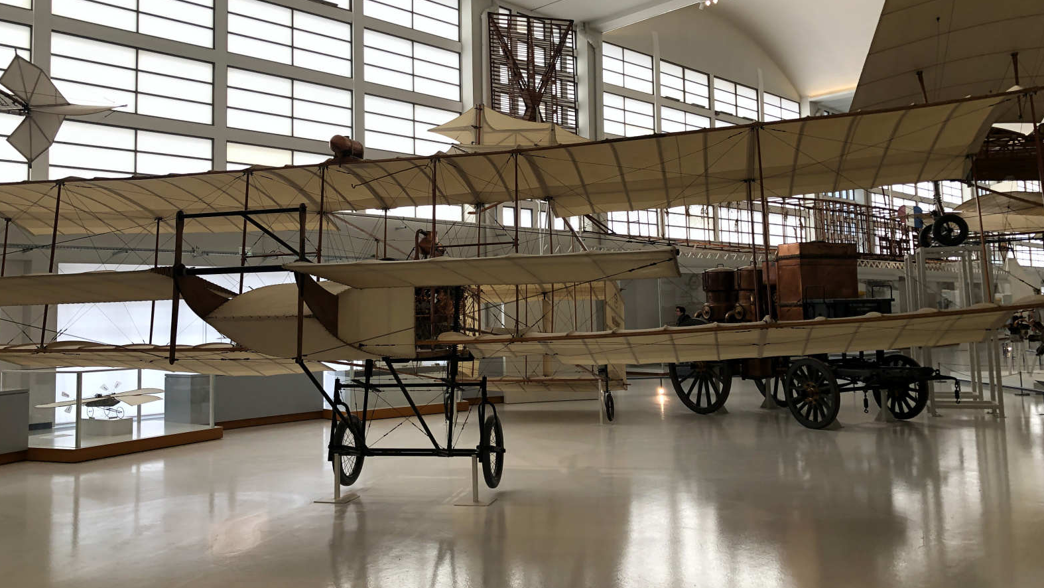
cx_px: 521
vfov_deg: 37.7
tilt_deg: +7.1
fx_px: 858
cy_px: 242
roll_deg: +0.0
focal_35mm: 31
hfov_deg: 62.6
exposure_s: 1/289
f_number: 1.8
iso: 20
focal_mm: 3.99
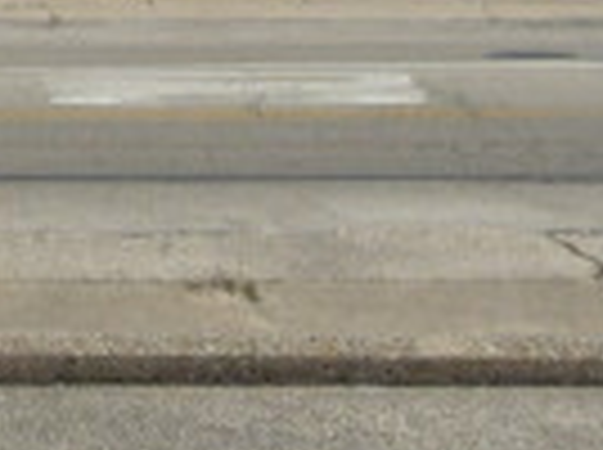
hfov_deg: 12.4
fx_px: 2747
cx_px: -22
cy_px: -531
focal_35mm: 158
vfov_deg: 8.7
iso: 100
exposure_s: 1/500
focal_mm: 4.7
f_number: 8
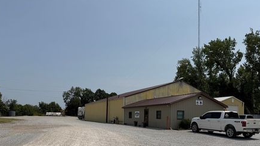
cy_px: 109
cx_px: 145
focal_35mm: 30
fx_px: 207
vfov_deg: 38.0
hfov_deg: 64.1
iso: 80
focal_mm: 6.76
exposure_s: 1/11905
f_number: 1.78
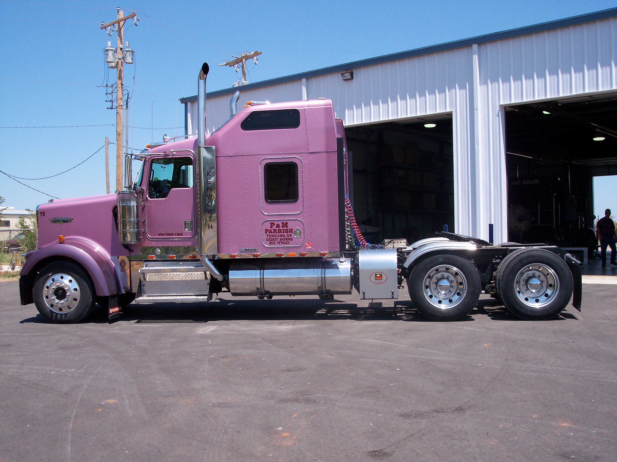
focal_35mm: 38
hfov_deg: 49.0
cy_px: 231
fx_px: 677
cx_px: 308
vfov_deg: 37.7
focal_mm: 8
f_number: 4.8
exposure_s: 1/700
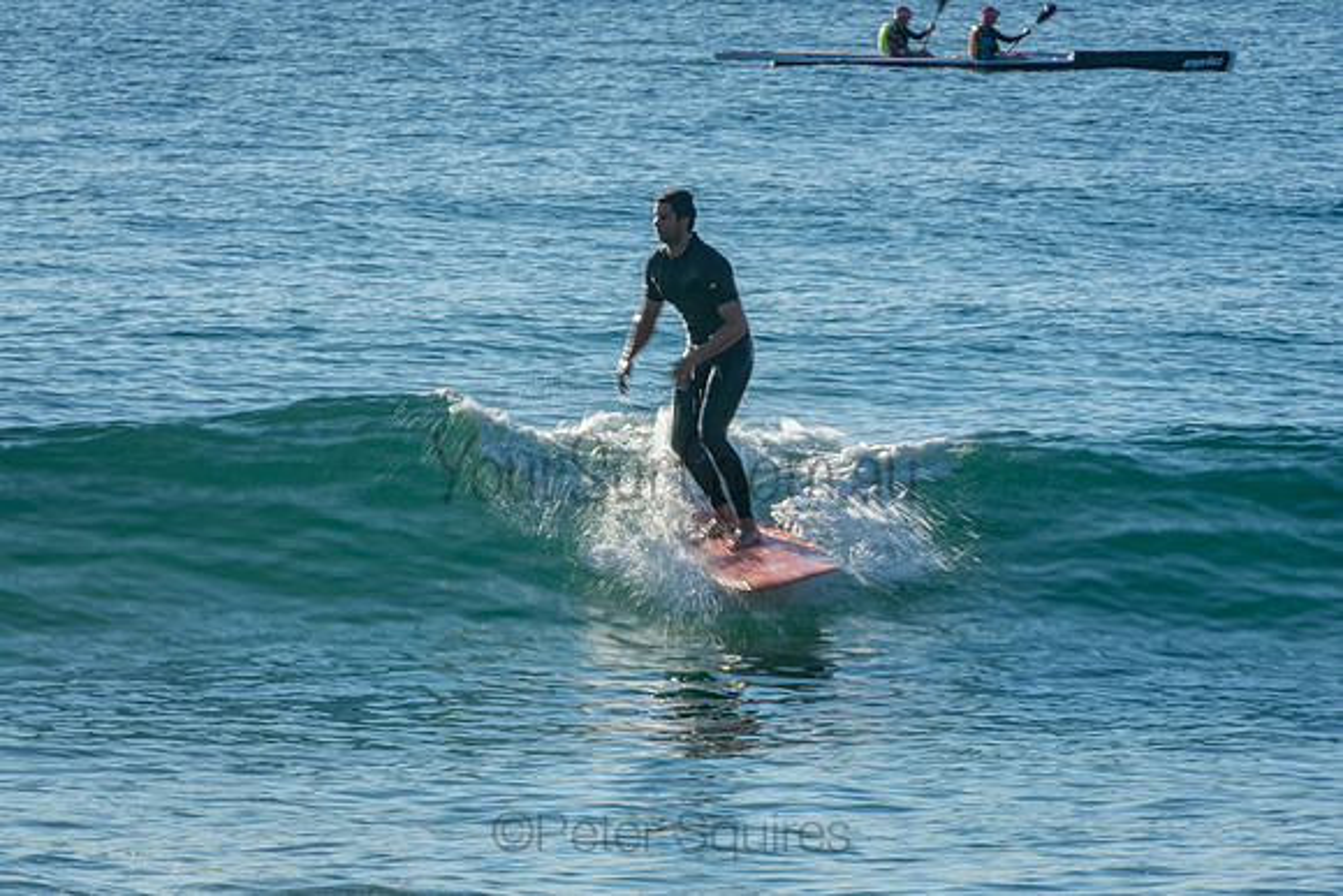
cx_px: 672
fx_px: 22388
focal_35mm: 600
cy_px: 448
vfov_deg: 2.3
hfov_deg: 3.4
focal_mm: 400
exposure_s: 1/30
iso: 100
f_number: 25
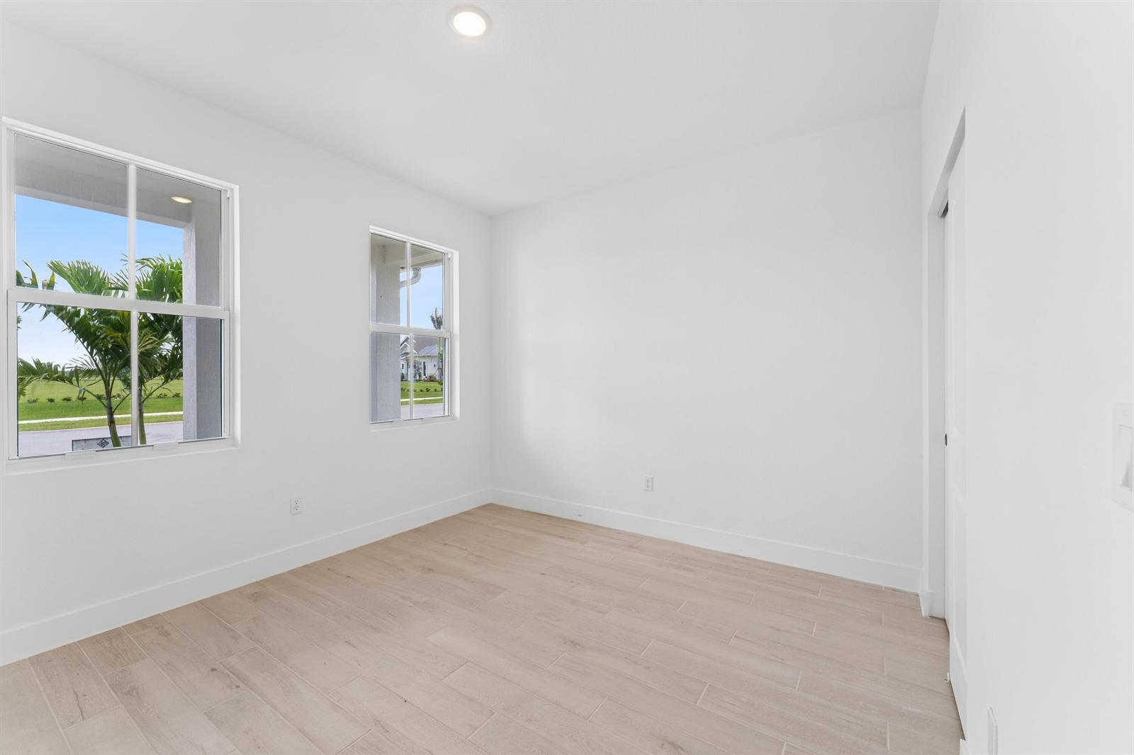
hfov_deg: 104.3
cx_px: 567
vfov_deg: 81.2
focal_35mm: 14
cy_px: 378
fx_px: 441
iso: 200
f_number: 8
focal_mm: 14
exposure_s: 1/30
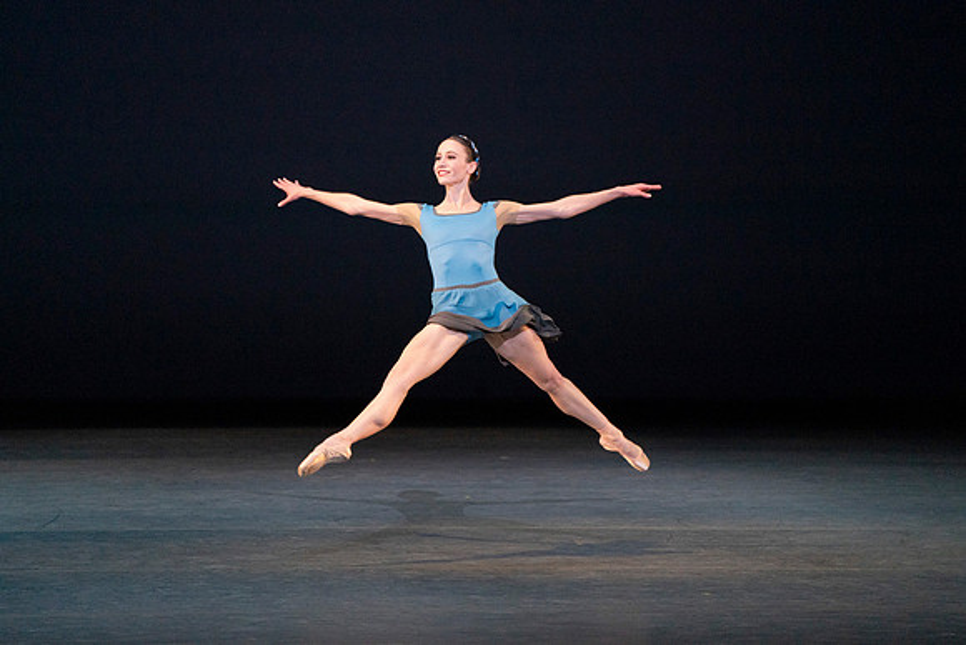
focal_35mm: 361
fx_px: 9689
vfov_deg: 3.8
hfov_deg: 5.7
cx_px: 483
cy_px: 322
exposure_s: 1/400
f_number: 5.6
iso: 6400
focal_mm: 361
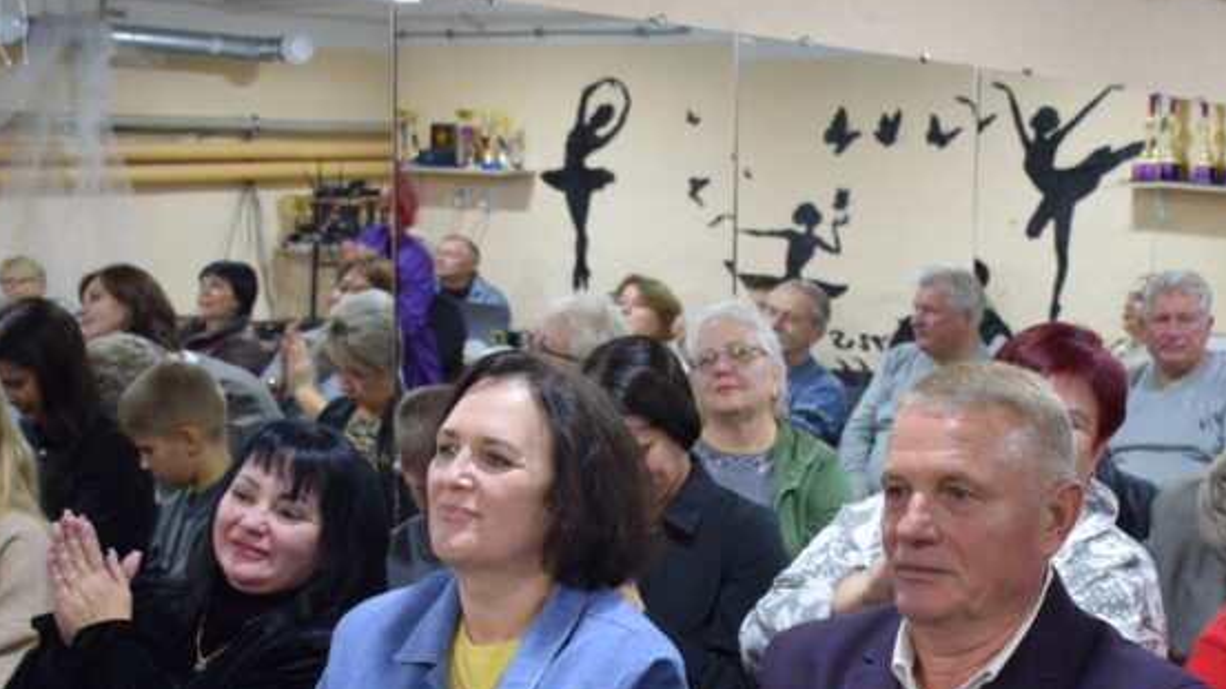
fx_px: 2080
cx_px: 791
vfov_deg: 18.5
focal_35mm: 64
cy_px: 626
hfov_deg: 32.6
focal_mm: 22
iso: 1400
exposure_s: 1/60
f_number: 3.5
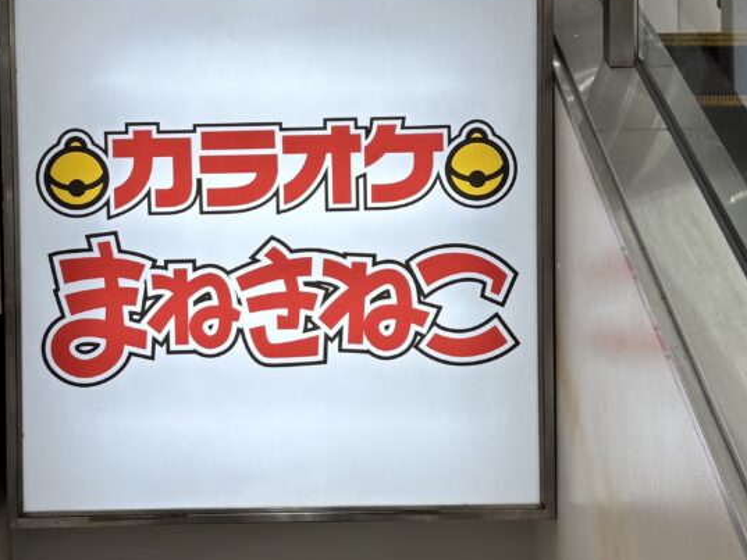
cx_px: 305
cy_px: 246
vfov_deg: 23.6
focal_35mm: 62
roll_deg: +0.7
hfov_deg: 31.1
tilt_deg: -1.2
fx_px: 1338
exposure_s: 1/122
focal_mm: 5.96
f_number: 1.6
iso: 40
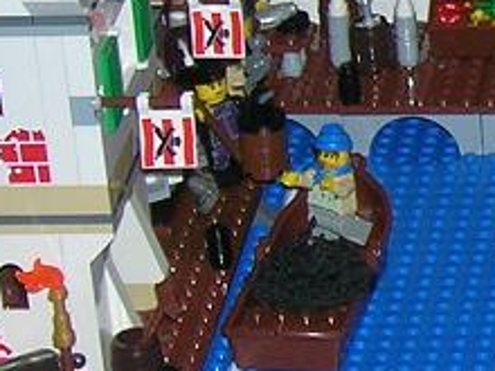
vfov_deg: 6.0
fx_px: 3532
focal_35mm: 247
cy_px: 205
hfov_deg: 7.6
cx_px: 1030
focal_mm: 7
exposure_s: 1/60.1
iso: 50
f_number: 3.1
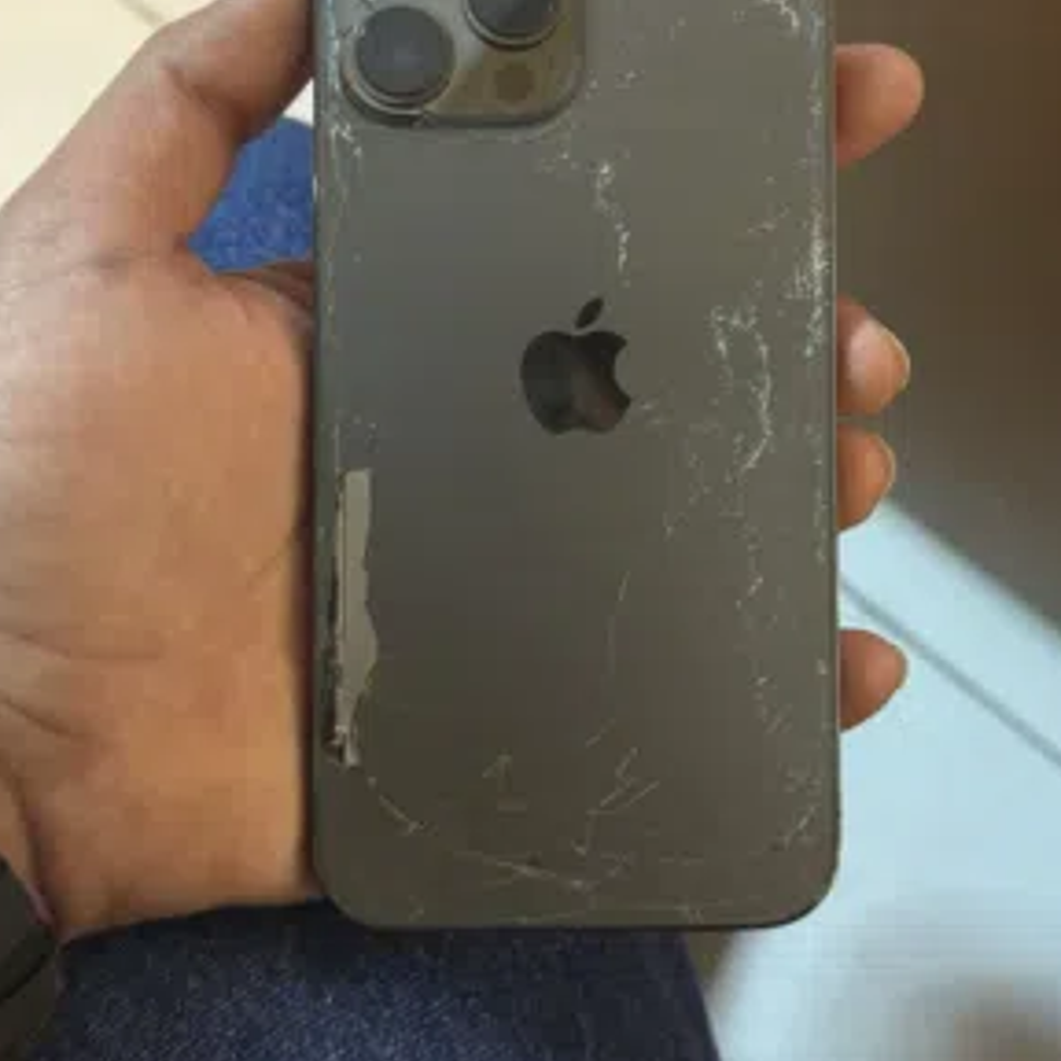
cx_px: 534
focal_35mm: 59
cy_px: 365
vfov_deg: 28.9
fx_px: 2046
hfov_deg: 29.1
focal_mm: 6.76
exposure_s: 1/24
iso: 800
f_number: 1.78
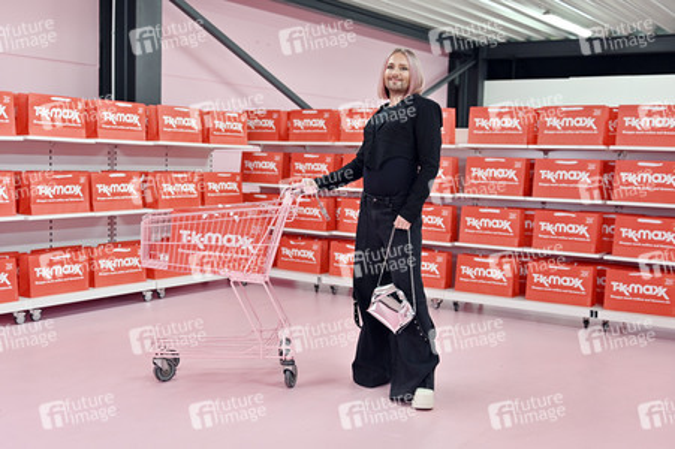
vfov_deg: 33.4
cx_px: 338
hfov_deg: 48.5
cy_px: 224
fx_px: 749
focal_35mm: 40
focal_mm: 40
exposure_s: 1/200
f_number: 2.8
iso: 640
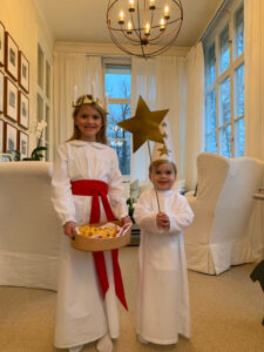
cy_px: 176
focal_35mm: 26
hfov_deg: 53.1
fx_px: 264
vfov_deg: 67.3
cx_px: 132
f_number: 1.8
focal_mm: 4.25
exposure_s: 1/50
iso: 250
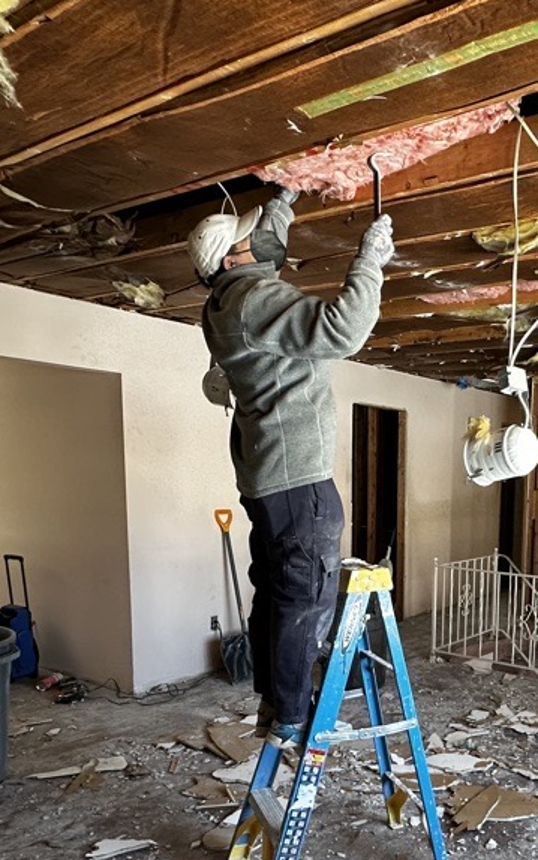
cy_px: 575
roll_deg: -1.1
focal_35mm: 31
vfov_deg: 59.8
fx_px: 727
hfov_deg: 38.9
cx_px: 441
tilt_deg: -8.2
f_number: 2.2
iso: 250
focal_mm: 2.22
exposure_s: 1/99
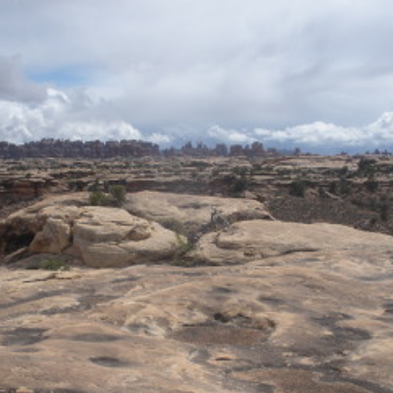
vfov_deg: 28.6
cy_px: 203
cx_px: 198
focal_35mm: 60
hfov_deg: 28.6
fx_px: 771
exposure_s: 1/541
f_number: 5.6
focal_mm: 6.3
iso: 64
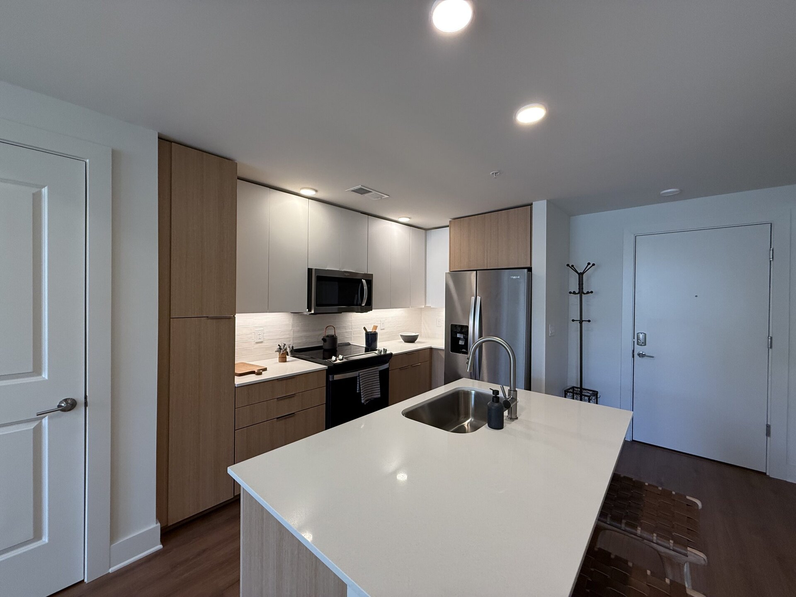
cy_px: 298
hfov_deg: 102.1
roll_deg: -0.6
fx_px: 322
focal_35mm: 14
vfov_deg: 85.7
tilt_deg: -0.7
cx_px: 398
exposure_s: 1/120
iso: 160
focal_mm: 2.22
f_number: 2.2
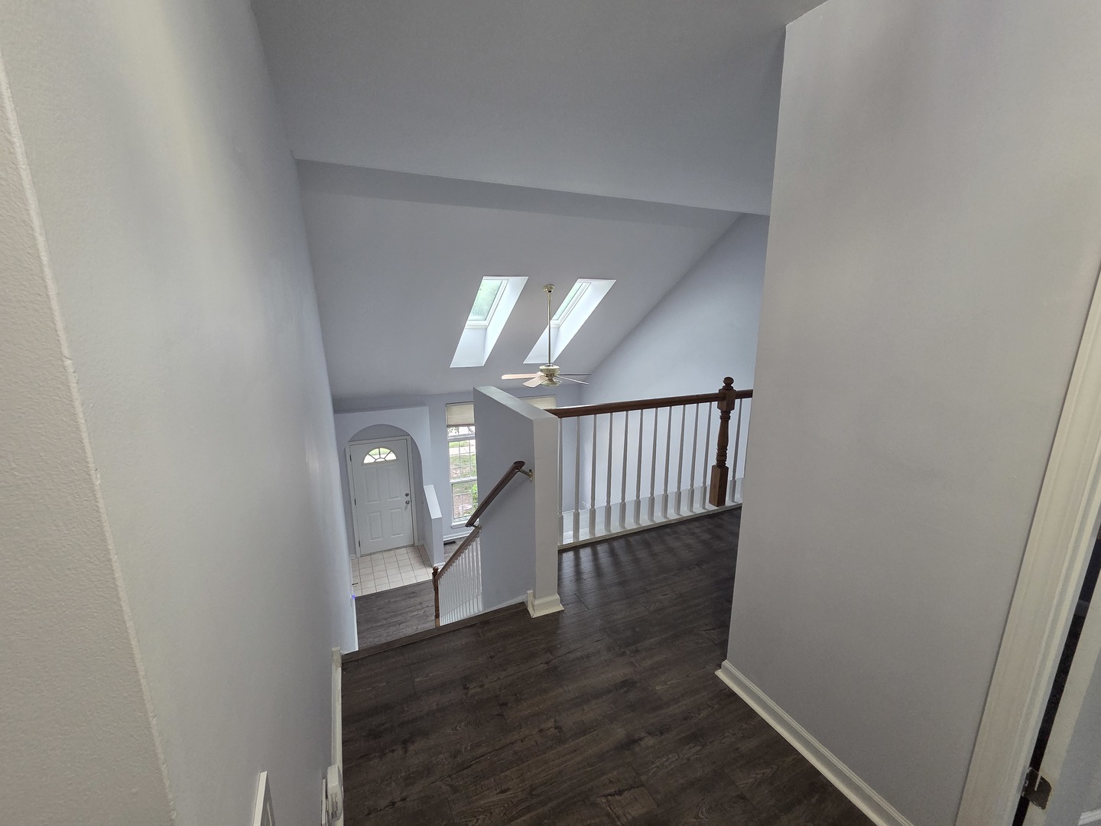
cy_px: 413
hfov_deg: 106.2
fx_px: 413
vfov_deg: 89.9
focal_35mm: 13
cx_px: 550
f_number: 2.2
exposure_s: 1/60
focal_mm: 2.2
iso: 500
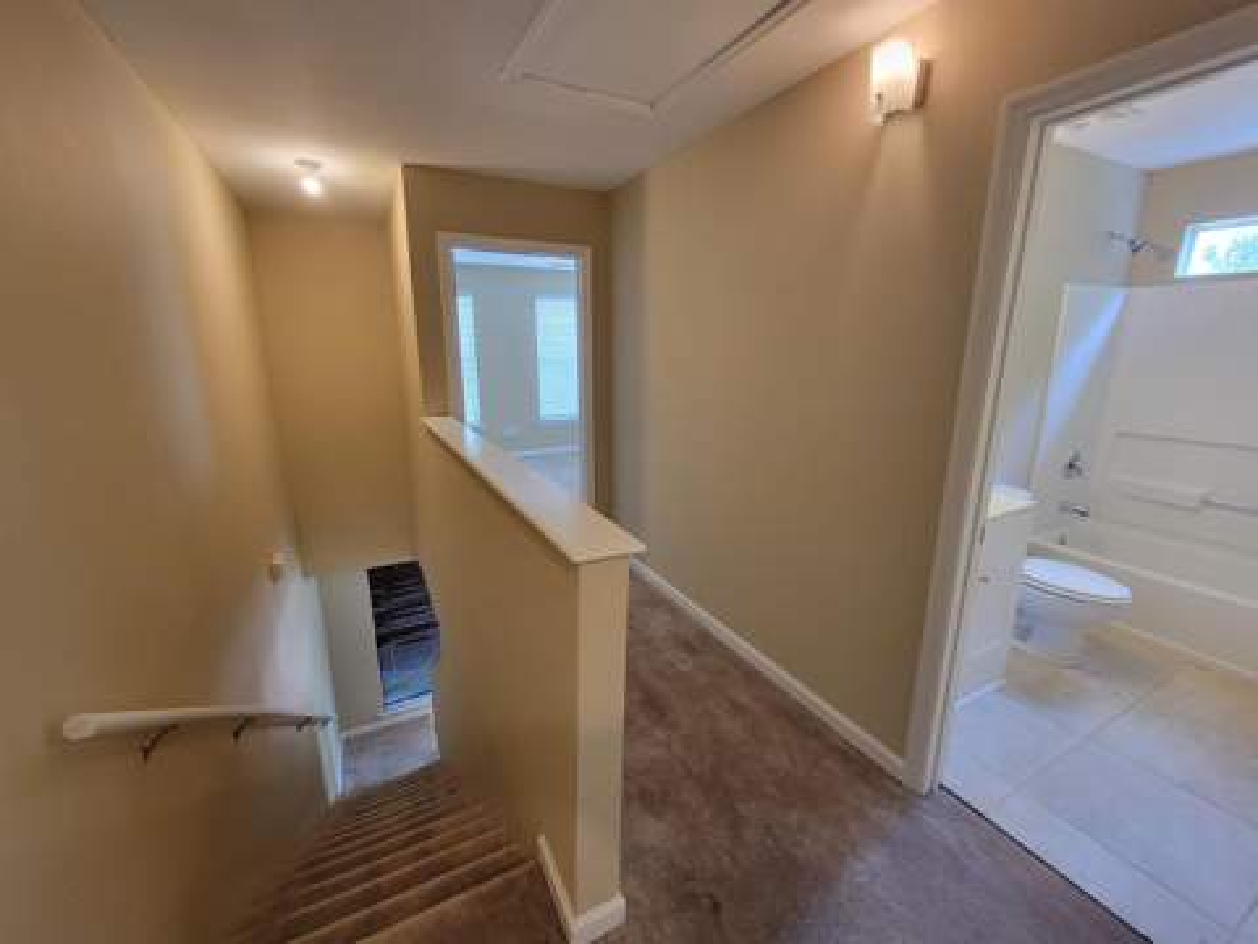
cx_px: 629
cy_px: 472
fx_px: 472
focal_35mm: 13
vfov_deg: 89.9
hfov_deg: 106.2
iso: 320
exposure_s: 1/40
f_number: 2.2
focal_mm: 2.2
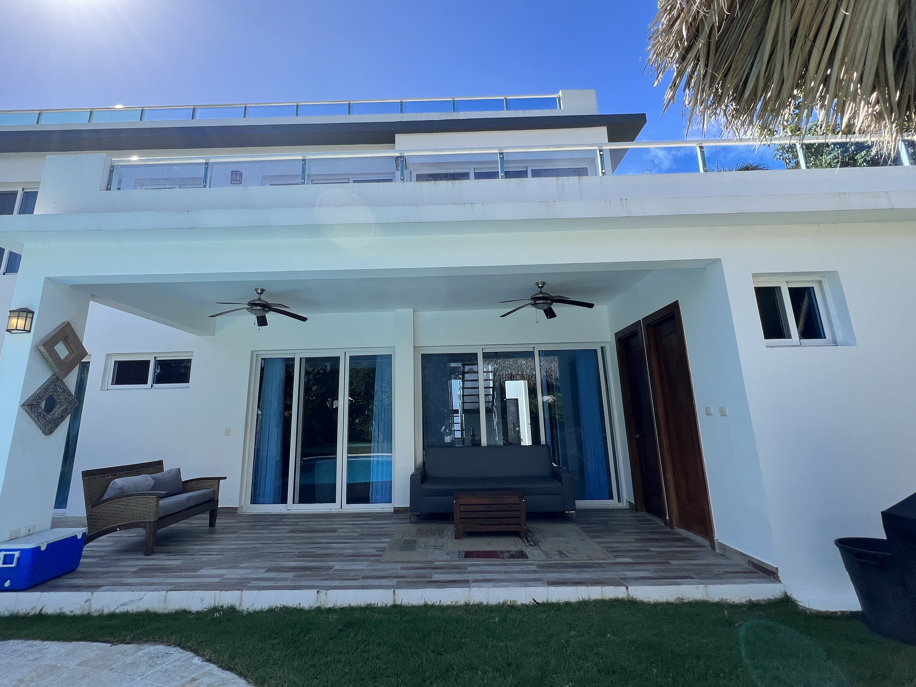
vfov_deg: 77.9
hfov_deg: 94.4
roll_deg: -0.9
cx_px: 435
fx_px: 423
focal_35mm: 16
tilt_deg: +17.5
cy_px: 308
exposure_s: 1/827
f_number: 1.8
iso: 32
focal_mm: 1.57
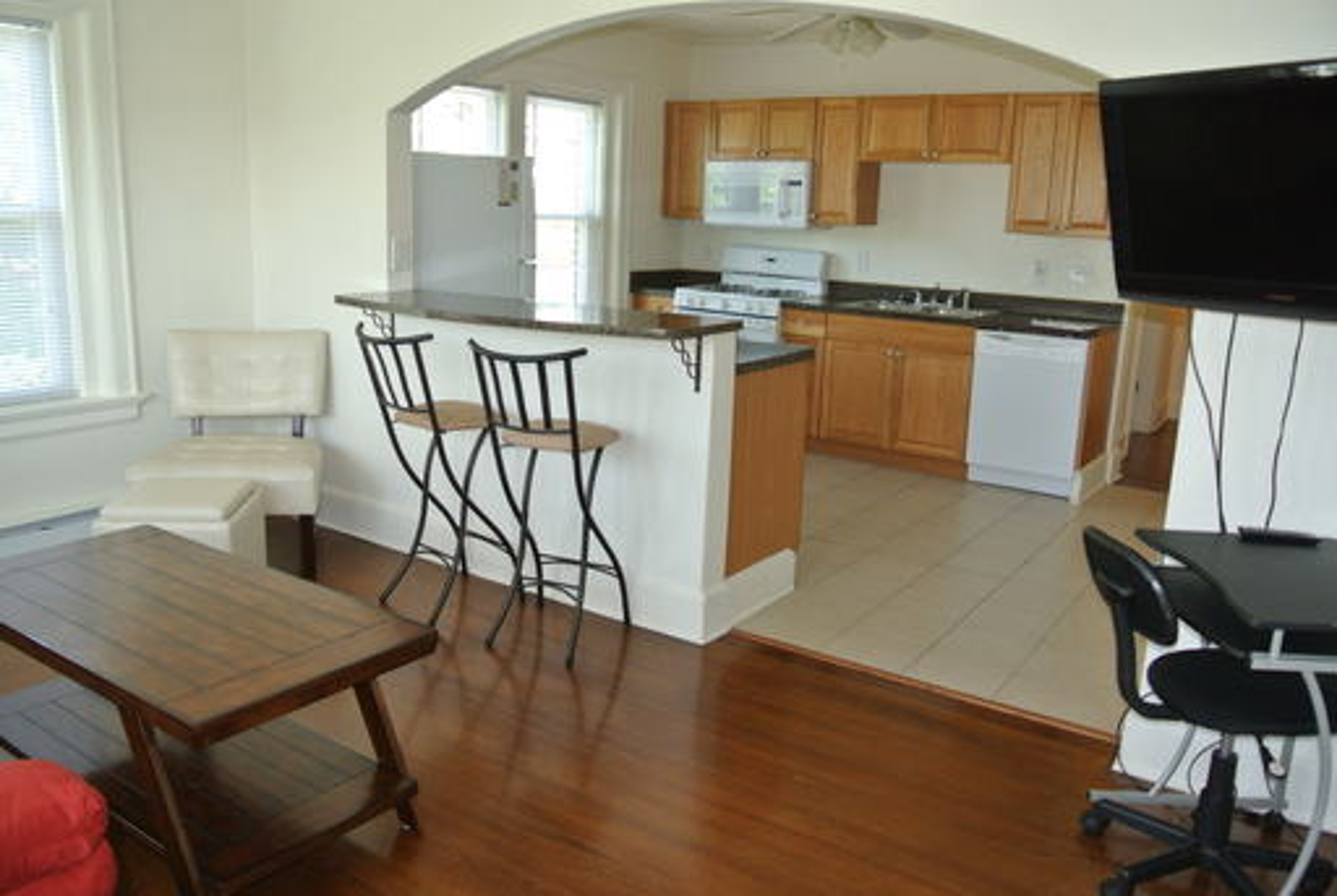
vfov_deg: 46.5
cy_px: 448
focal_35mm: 28
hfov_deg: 65.4
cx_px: 668
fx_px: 1041
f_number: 3.5
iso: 320
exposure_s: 1/60
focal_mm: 10.7
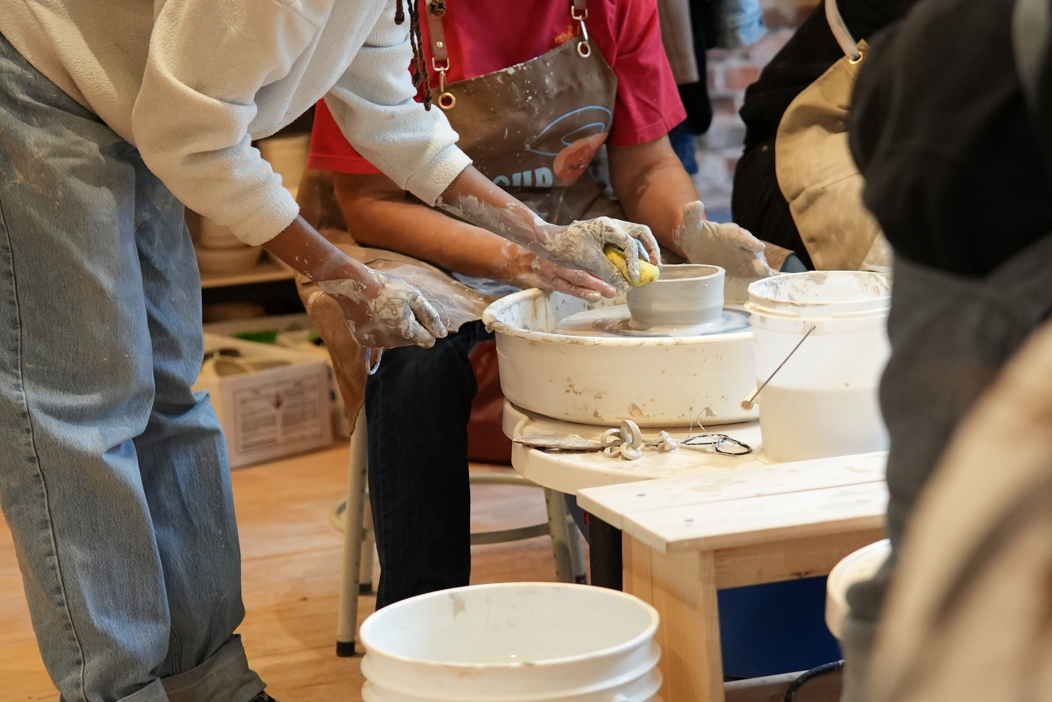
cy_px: 351
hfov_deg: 18.3
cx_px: 526
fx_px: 3274
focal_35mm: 112
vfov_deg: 12.2
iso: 5000
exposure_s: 1/400
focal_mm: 75
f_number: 3.2
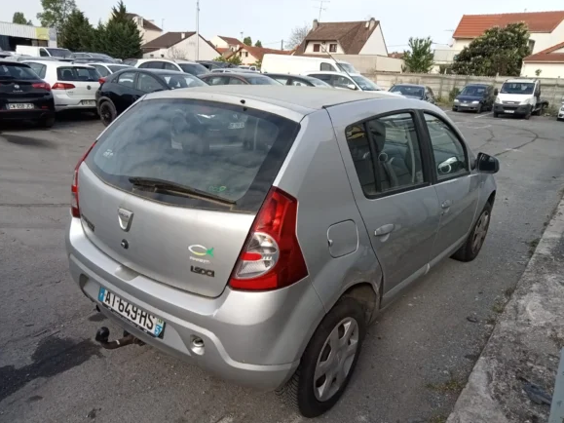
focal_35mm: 29
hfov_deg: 61.7
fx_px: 472
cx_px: 280
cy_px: 216
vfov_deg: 48.2
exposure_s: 1/661
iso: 105
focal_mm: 3.46
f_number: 2.2
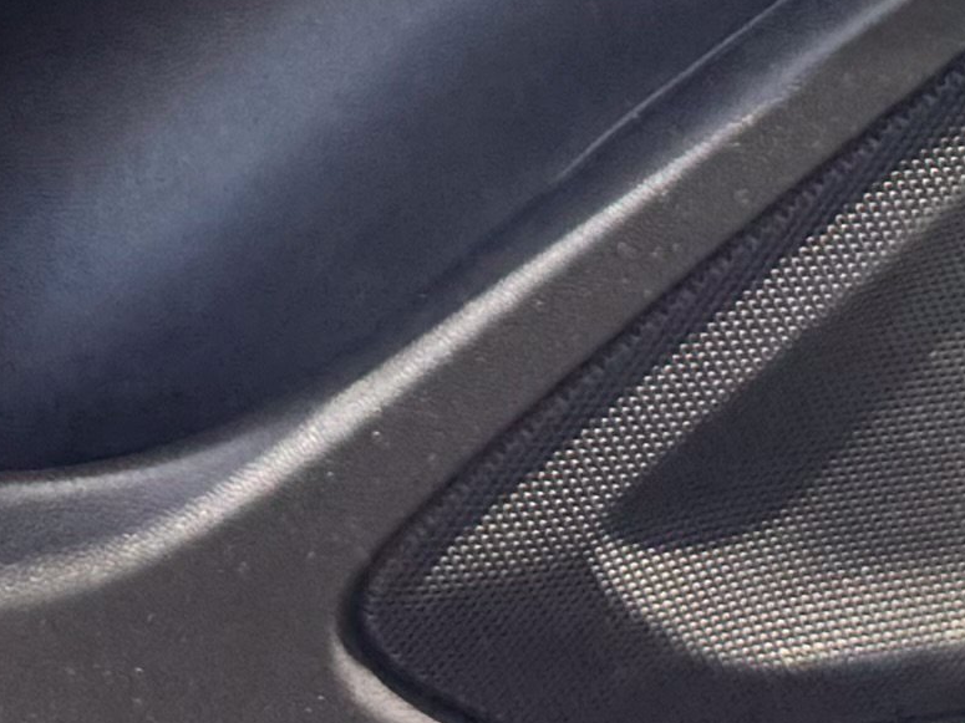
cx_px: -164
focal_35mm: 177
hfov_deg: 11.0
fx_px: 4934
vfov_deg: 7.9
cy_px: -905
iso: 80
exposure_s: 1/518
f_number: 1.78
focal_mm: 6.76
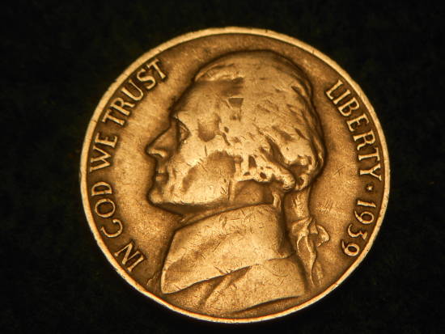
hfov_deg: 17.4
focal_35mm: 113
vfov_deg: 13.1
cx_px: 222
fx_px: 1453
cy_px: 167
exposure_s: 1/160
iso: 80
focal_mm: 20.1
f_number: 6
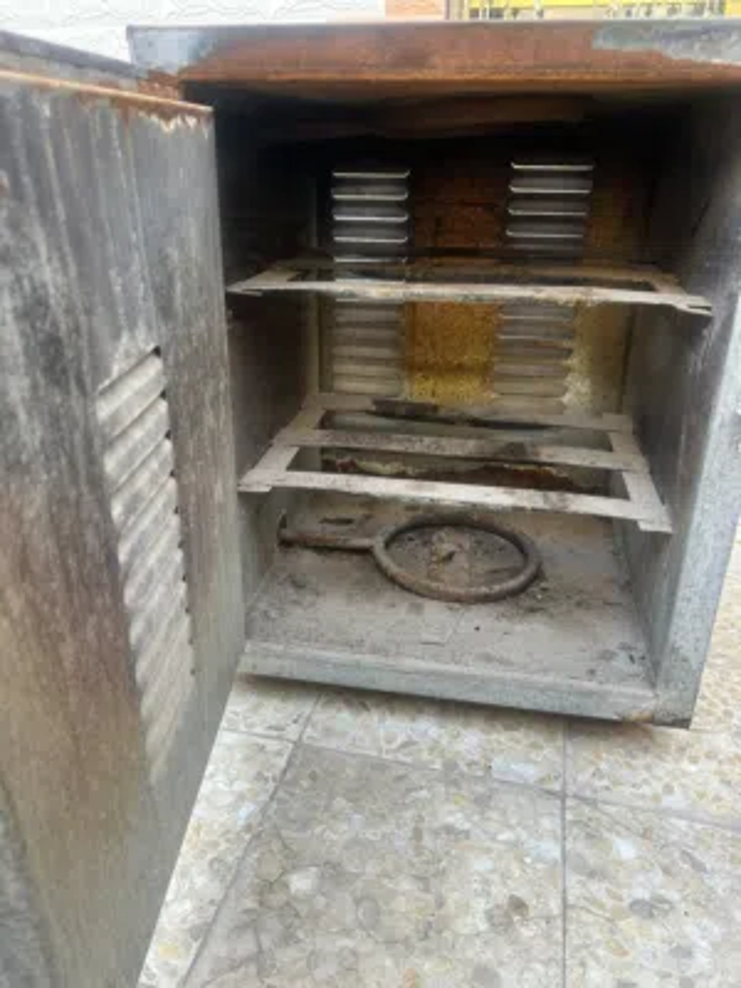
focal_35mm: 26
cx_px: 370
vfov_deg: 67.3
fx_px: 742
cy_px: 494
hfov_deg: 53.1
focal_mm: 5.7
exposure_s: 1/121
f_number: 1.5
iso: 32
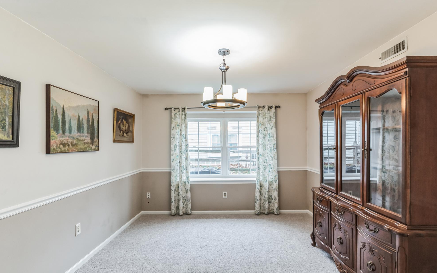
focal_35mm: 17
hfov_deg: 94.4
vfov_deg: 67.8
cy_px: 151
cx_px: 220
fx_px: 202
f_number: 8
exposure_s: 1/25
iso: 800
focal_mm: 16
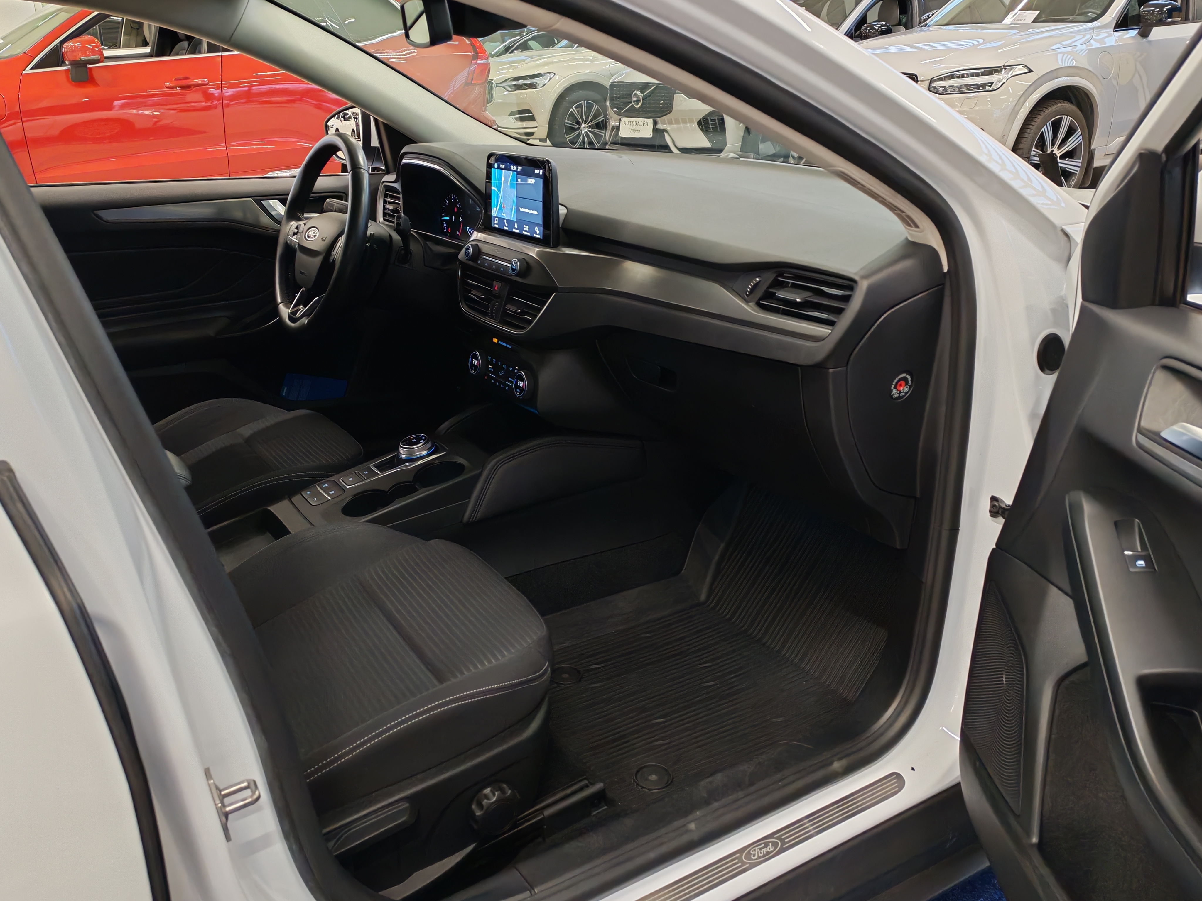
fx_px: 1076
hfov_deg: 58.4
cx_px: 601
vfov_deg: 45.4
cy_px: 450
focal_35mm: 31
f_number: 1.9
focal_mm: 6.12
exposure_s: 1/100
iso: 1169
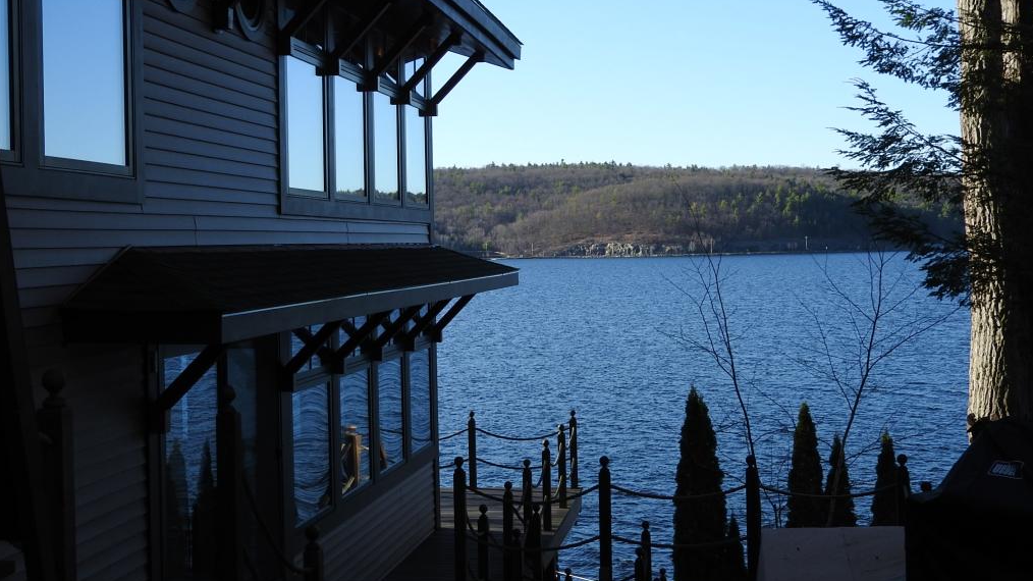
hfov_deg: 37.9
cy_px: 234
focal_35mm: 55
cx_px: 519
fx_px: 1506
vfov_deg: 21.8
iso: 100
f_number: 4
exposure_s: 1/500
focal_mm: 9
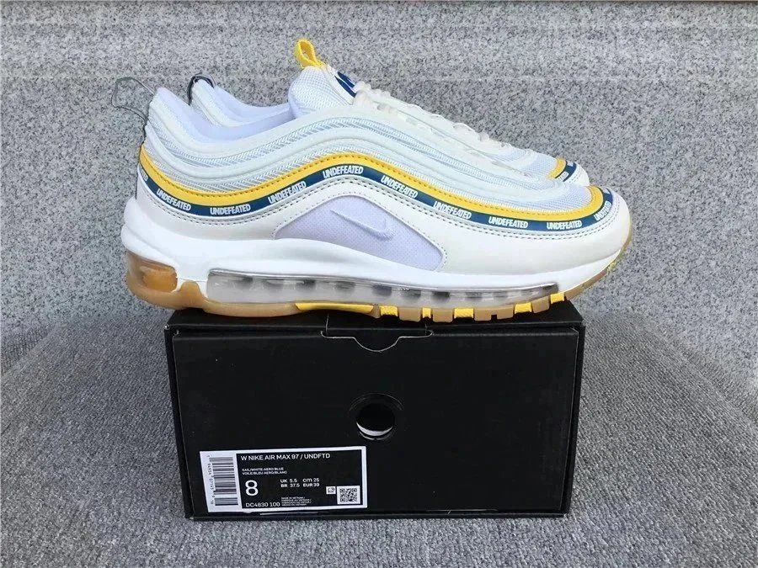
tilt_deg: -18.4
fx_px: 679
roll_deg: +0.6
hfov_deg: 58.4
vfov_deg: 45.4
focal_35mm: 31
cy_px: 284
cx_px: 379
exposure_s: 1/652
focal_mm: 3.3
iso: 25
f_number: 2.4
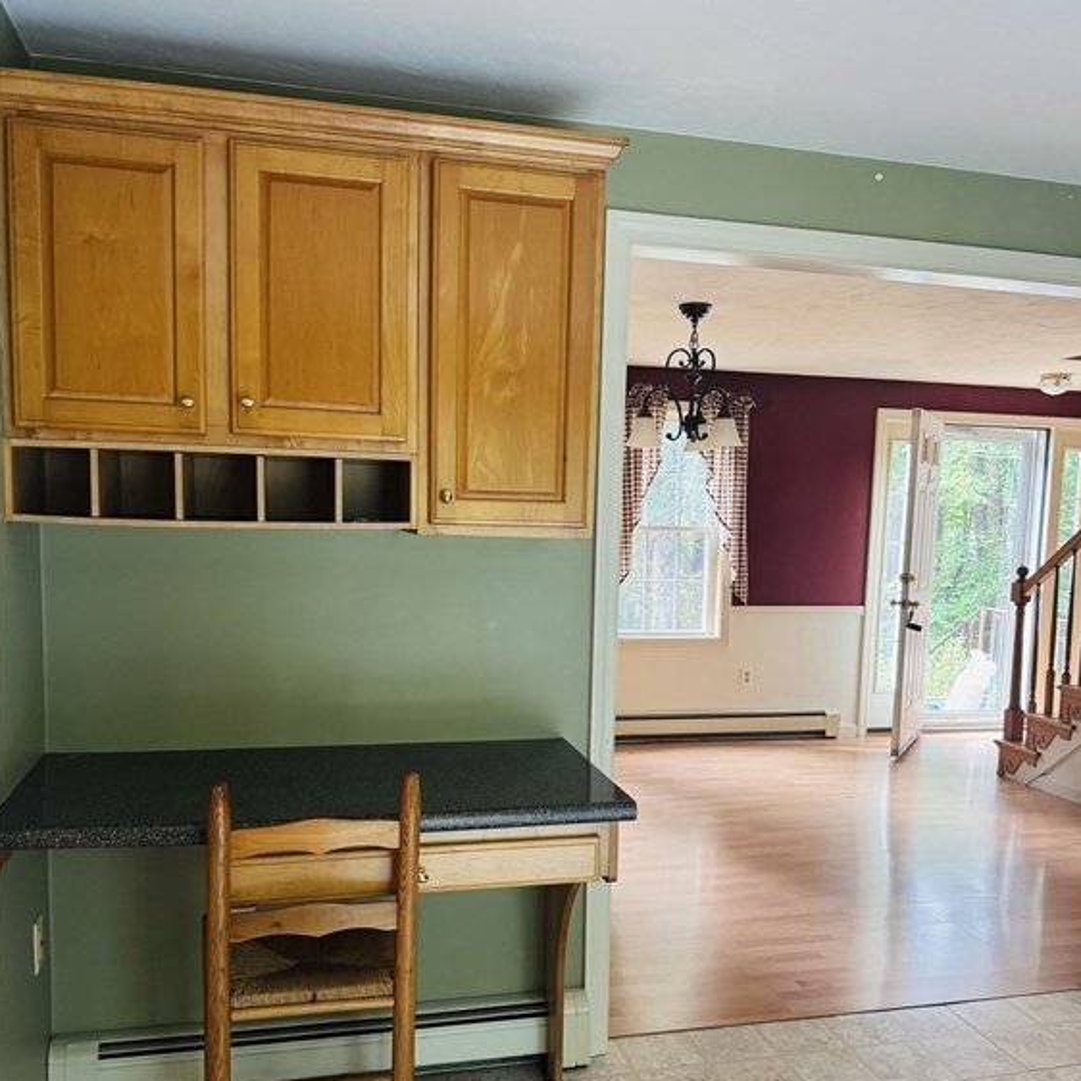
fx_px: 1025
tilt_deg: -3.8
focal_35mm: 29
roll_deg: -0.9
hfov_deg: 55.6
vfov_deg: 55.3
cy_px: 631
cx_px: 548
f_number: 1.78
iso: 250
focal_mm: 6.76
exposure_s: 1/60
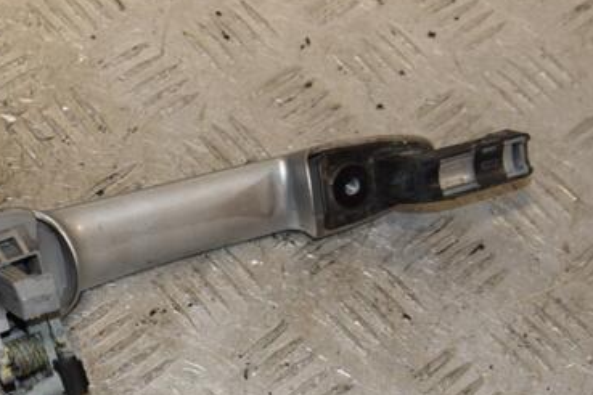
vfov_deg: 12.5
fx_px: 1809
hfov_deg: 18.6
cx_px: 202
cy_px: 223
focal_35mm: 110
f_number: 9
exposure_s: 1/200
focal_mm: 45
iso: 800
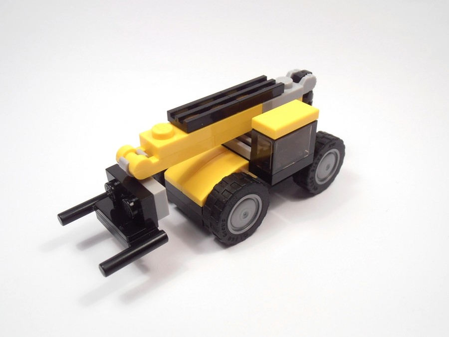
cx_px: 224
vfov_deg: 38.7
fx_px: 480
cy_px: 168
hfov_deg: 50.1
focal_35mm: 37
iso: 80
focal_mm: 6.61
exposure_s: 1/60
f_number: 3.9
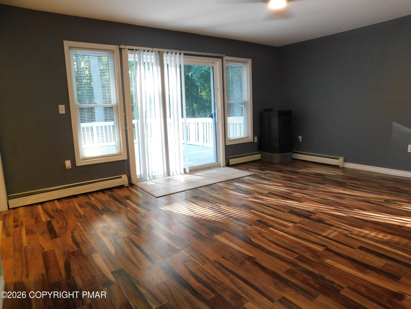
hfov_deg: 73.9
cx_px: 206
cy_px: 154
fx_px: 273
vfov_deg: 58.9
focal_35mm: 23
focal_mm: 4
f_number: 3
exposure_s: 1/30
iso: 400
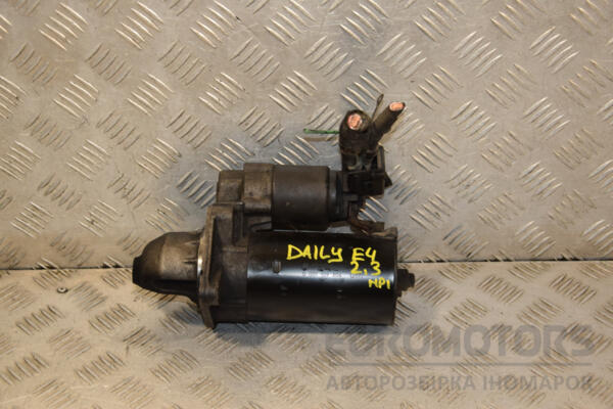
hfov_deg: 31.9
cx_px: 306
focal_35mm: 63
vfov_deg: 21.6
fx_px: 1073
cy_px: 204
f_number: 5
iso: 800
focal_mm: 42
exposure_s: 1/200
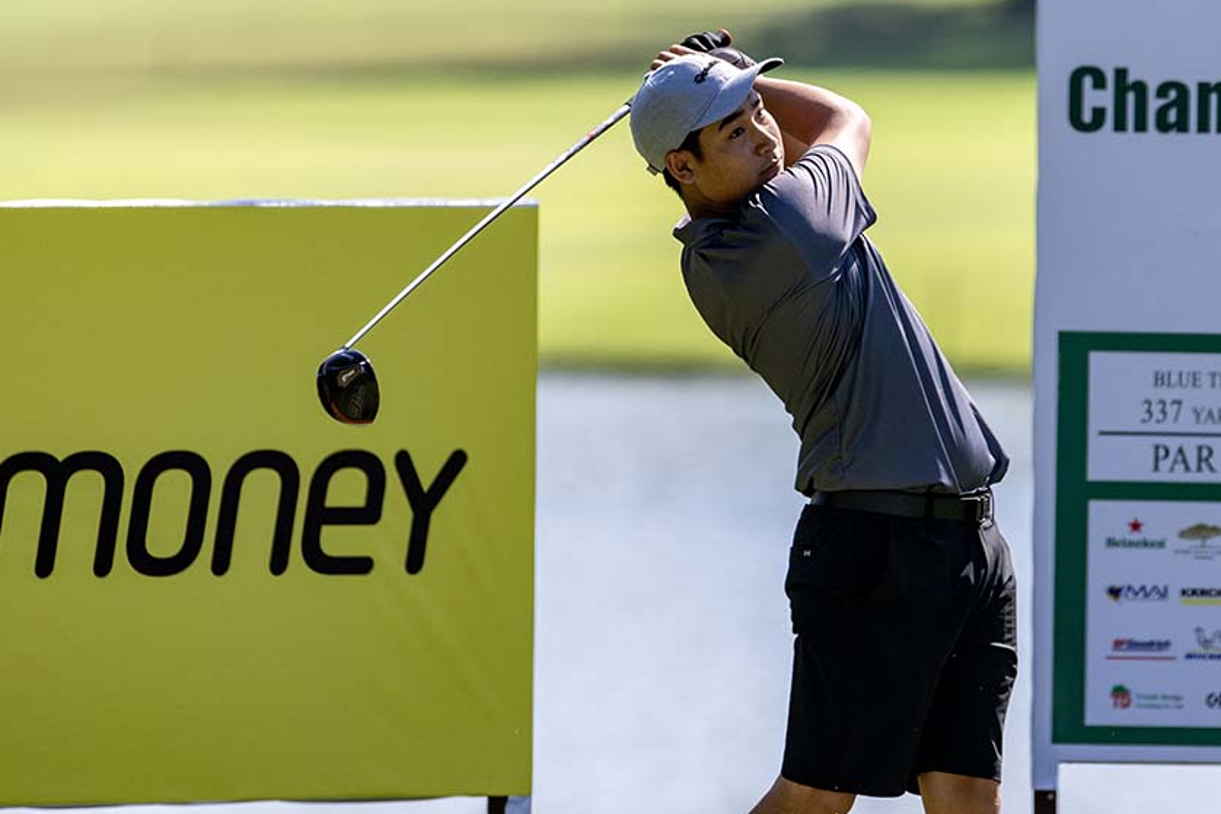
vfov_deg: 3.0
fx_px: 15535
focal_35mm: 458
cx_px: 631
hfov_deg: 4.5
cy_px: 424
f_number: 4.5
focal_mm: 400
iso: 800
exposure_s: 1/2500
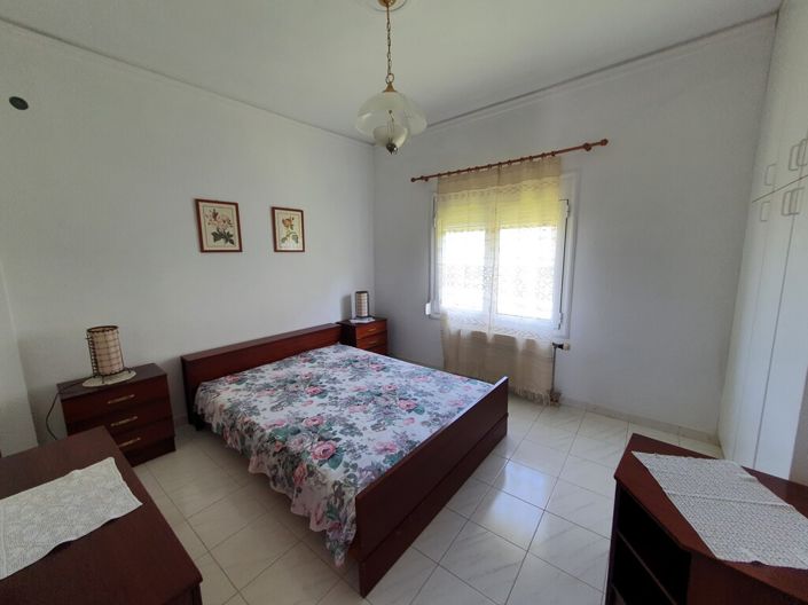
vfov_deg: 89.9
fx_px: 303
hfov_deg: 106.2
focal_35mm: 13
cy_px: 302
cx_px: 404
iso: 64
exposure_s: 1/50
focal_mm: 1.8
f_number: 2.2
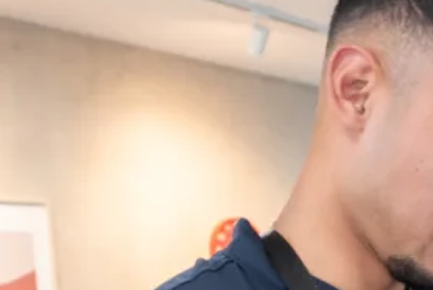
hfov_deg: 17.8
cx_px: 645
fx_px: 1240
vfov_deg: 12.9
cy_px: 375
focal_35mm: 103
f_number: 3.5
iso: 2500
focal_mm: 28
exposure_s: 1/200
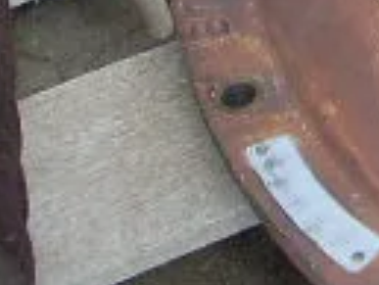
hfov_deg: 6.2
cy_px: -535
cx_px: 1005
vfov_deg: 4.7
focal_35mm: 301
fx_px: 3299
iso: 80
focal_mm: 6.3
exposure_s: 1/180
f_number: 7.7
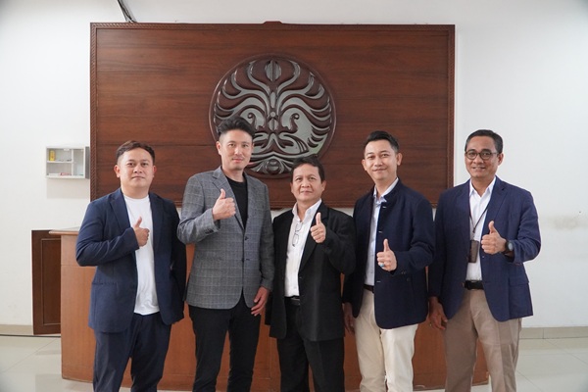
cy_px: 196
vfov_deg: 38.4
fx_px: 563
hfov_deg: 55.1
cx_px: 294
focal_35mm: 34
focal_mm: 23
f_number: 4
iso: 6400
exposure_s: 1/160
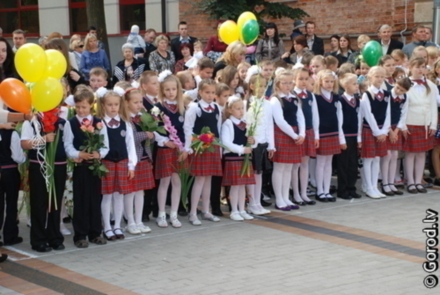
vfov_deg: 17.6
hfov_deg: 25.9
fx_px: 955
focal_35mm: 78
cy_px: 148
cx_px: 220
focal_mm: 52
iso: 320
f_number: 5.6
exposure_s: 1/180
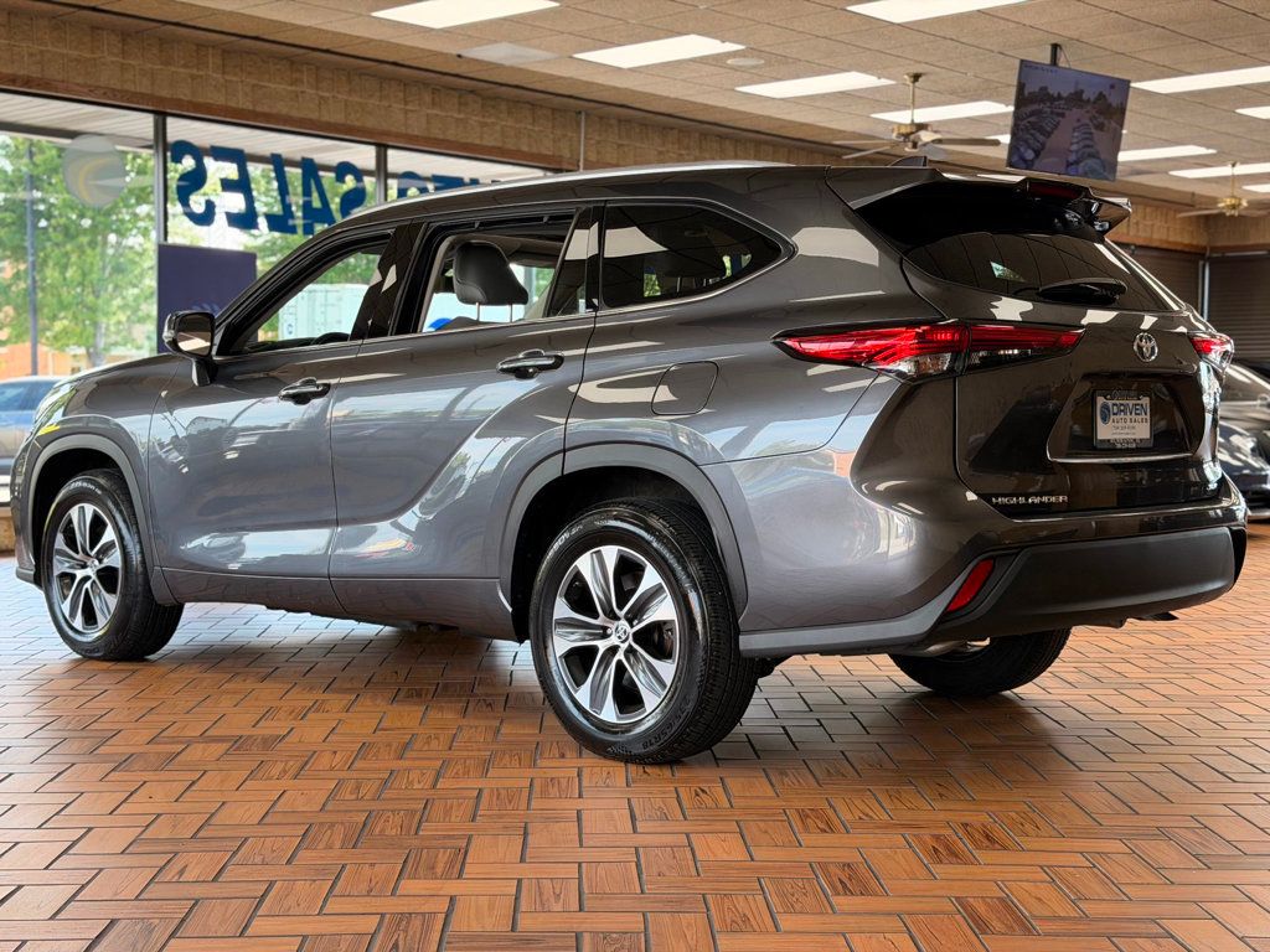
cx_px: 635
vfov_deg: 30.3
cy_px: 476
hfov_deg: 39.7
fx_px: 1761
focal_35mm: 48
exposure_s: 1/196
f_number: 1.78
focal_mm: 6.76
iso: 100
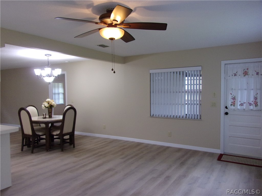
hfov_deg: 71.6
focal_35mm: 24
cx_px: 131
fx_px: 182
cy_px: 98
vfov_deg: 56.8
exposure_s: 1/25
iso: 200
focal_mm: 4.3
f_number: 3.3
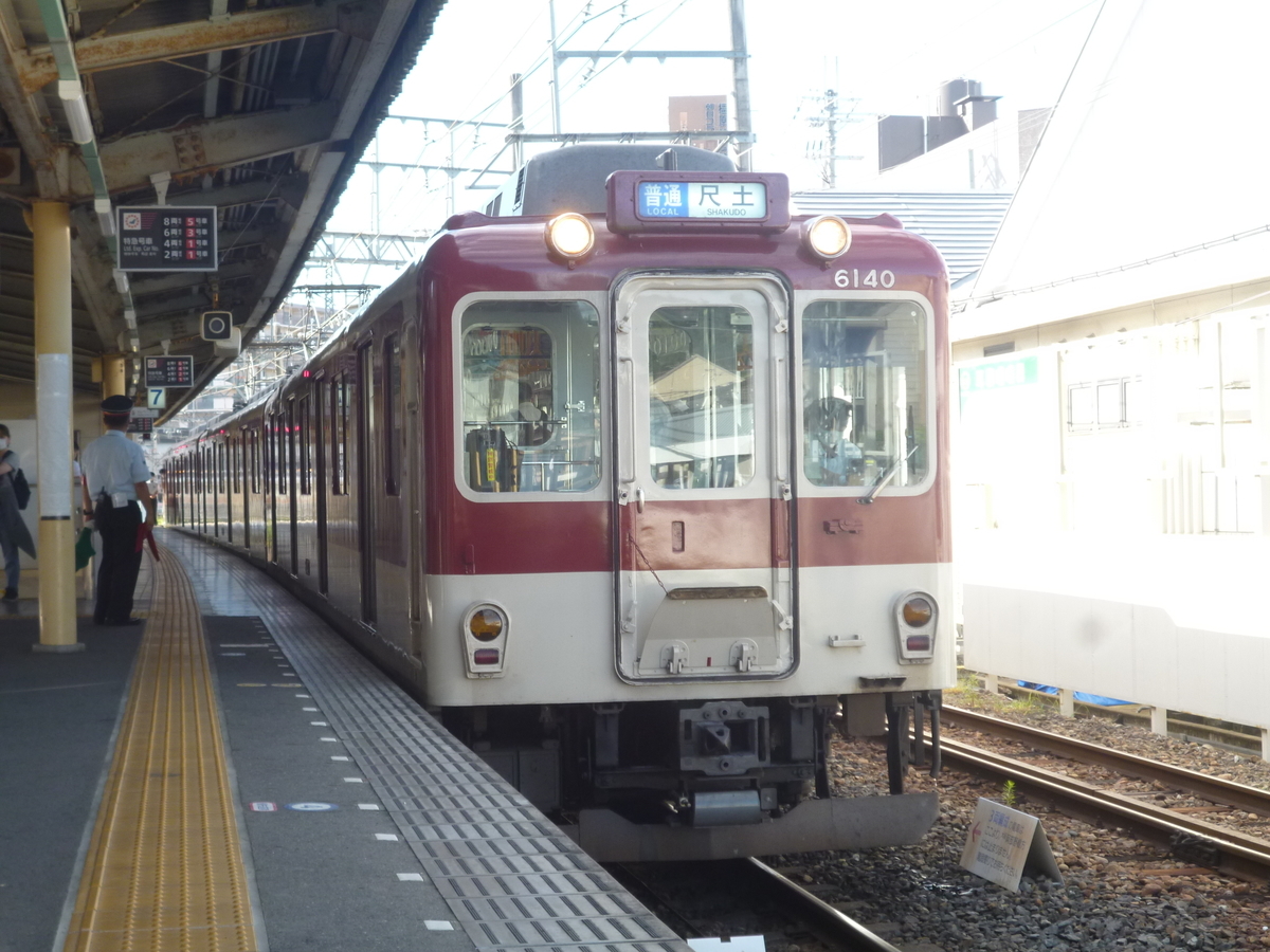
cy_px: 476
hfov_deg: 30.7
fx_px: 2311
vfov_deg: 23.3
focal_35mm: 63
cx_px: 635
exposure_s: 1/80
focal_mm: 11.2
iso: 125
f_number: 4.7
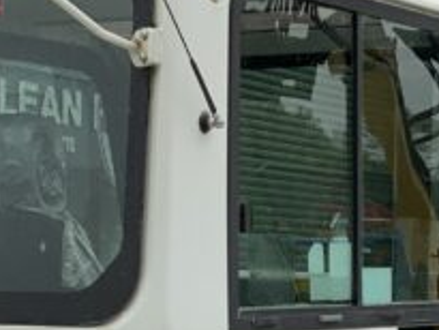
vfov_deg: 9.9
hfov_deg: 13.4
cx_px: 422
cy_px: 529
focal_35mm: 145
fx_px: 1840
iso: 16
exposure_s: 1/473
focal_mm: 3
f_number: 1.8
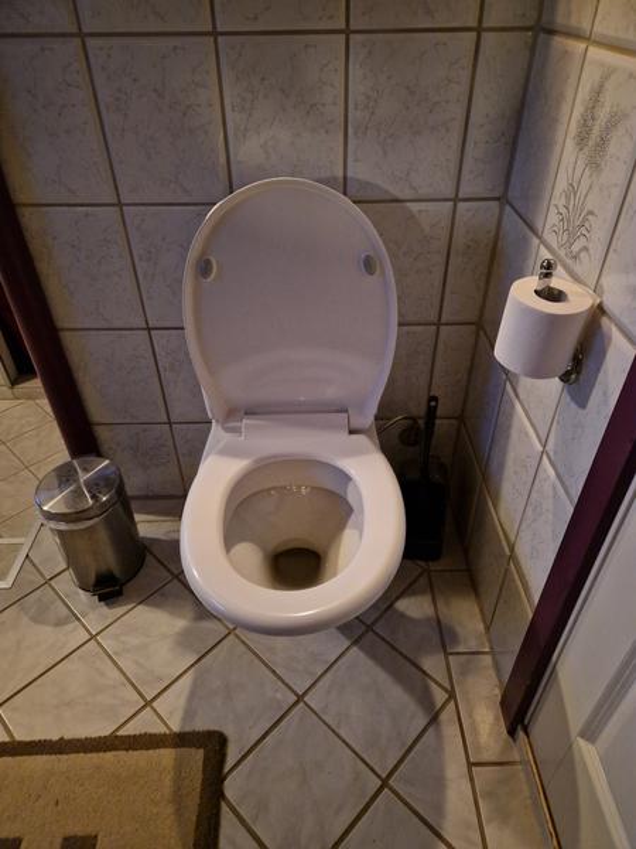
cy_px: 424
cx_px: 318
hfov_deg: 58.9
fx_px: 563
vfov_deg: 73.9
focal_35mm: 23
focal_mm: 5.4
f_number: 1.8
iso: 1250
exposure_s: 1/25
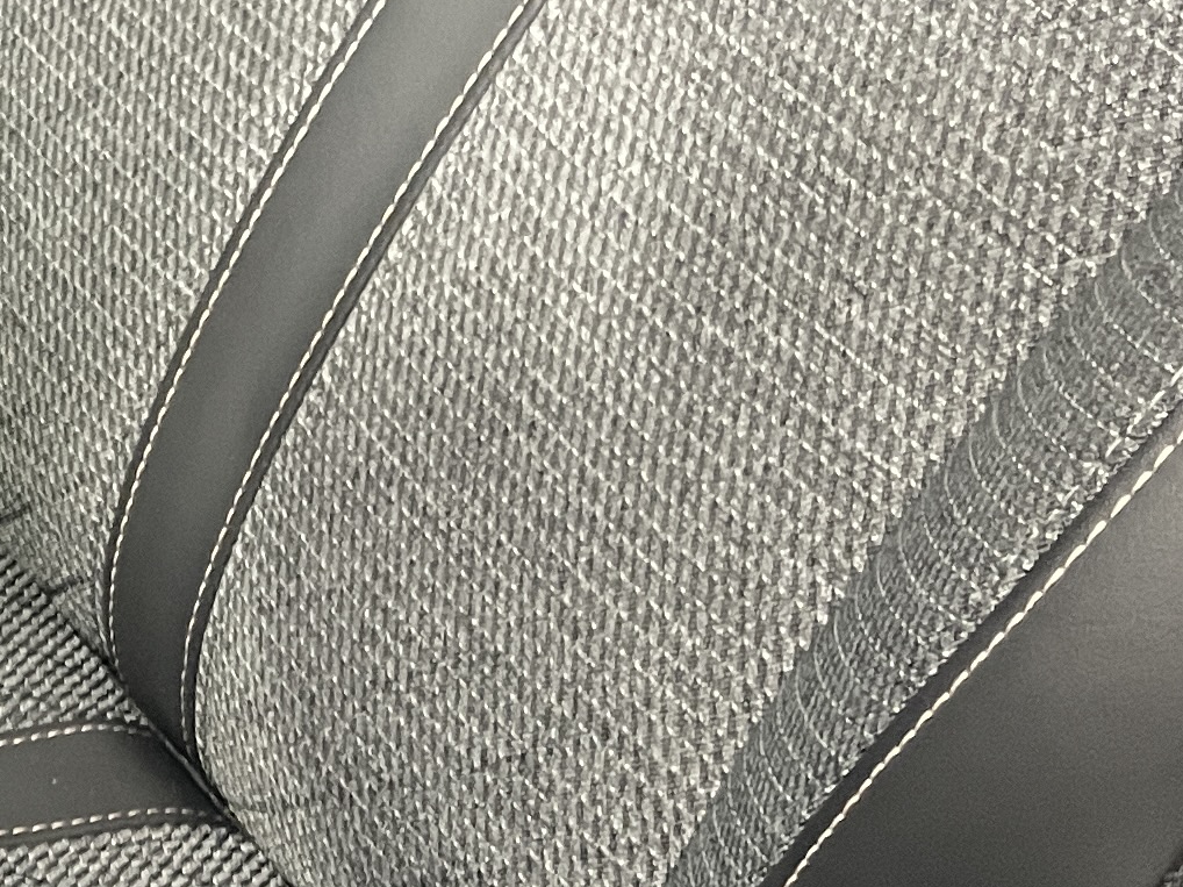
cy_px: 1283
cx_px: -967
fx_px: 3519
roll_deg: -3.0
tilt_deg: -44.3
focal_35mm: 103
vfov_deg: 13.6
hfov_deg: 16.1
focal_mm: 4.2
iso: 250
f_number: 1.6
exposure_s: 1/50
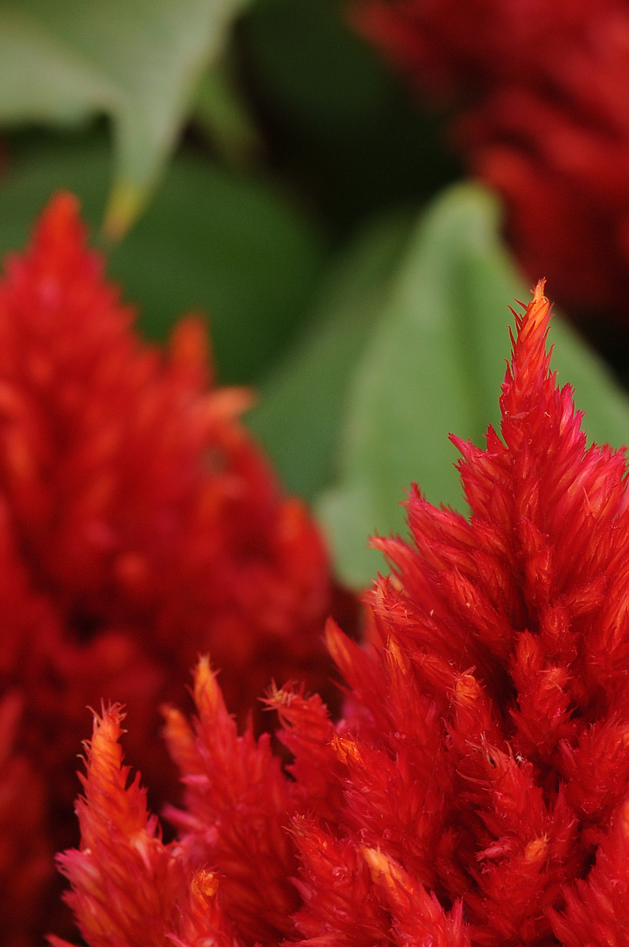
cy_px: 1019
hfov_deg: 3.6
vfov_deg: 5.4
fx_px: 9938
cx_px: 557
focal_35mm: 378
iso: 200
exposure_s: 1/125
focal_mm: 105
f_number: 8
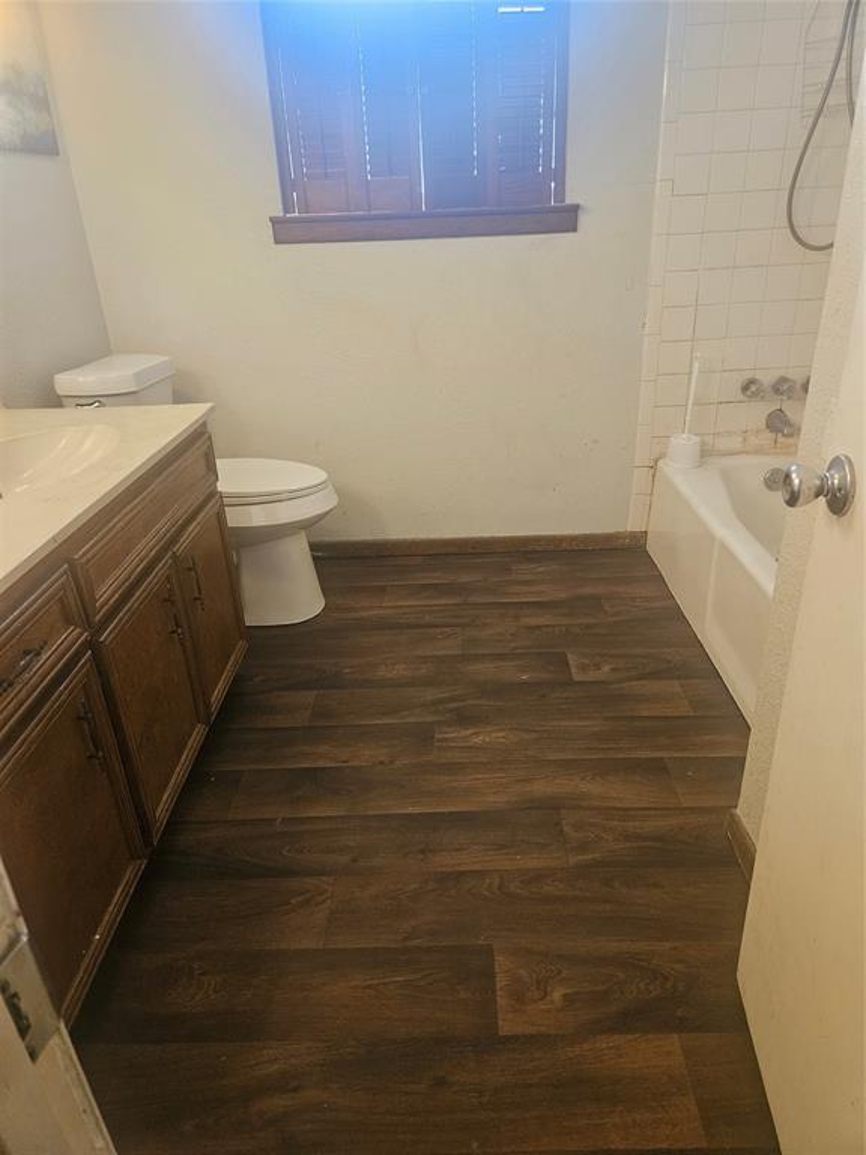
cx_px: 433
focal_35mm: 23
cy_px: 578
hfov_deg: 58.9
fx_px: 767
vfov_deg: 73.9
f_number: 1.8
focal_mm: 5.4
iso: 800
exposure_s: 1/120
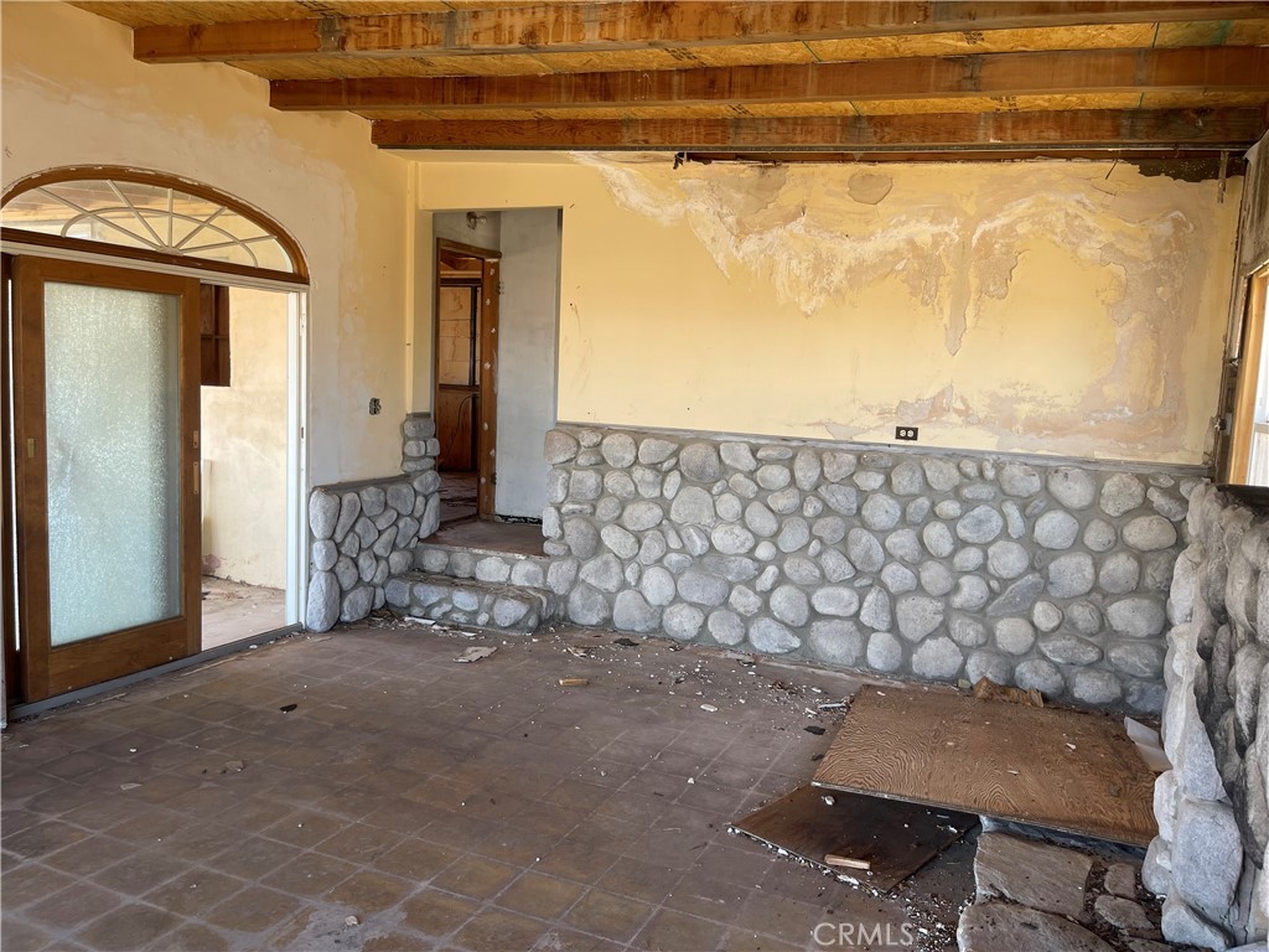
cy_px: 476
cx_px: 634
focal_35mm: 26
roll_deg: -2.4
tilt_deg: -6.7
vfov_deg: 53.1
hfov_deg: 67.3
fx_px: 953
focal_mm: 5.1
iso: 40
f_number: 1.6
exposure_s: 1/121
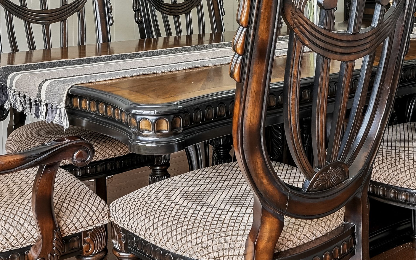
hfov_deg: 38.8
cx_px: 230
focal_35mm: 52
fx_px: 590
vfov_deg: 23.4
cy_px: -24
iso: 160
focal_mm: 14
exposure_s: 1/8
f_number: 8
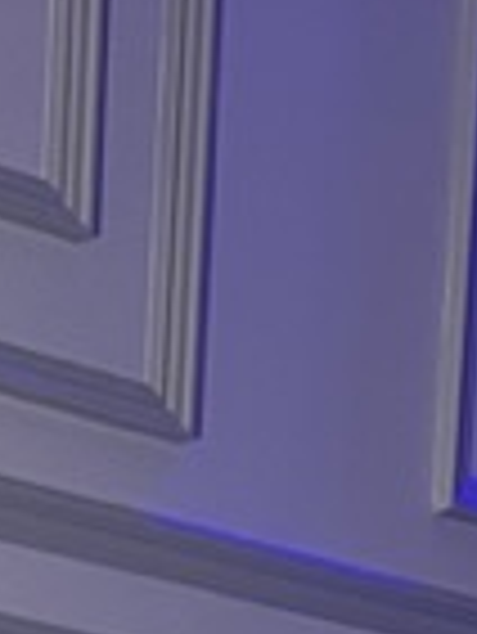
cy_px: 2050
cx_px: -396
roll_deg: -1.5
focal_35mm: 189
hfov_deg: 7.6
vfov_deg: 8.4
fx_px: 3467
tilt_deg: -7.1
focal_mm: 5.7
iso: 200
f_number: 1.5
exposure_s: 1/60
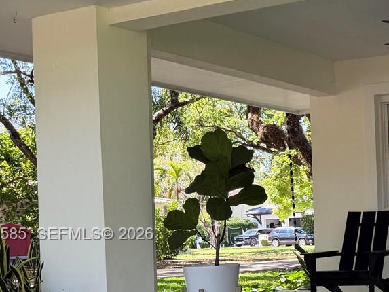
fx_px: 753
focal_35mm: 67
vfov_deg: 21.7
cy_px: 235
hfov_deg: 25.5
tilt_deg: -0.1
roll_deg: +2.0
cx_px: 485
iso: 64
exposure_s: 1/243
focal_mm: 6.76
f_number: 1.78
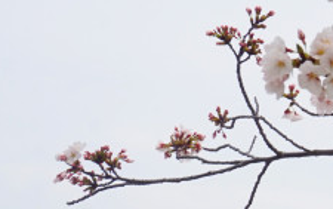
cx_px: 565
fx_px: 1333
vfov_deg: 8.9
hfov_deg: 13.1
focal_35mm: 147
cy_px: 202
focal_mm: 27
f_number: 14
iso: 100
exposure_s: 1/125
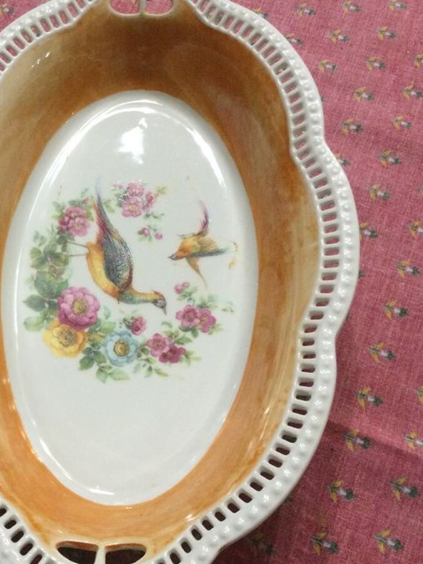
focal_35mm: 46
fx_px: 749
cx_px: 112
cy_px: 317
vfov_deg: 41.2
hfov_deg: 31.0
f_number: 2.4
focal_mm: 3.3
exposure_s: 1/33
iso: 200
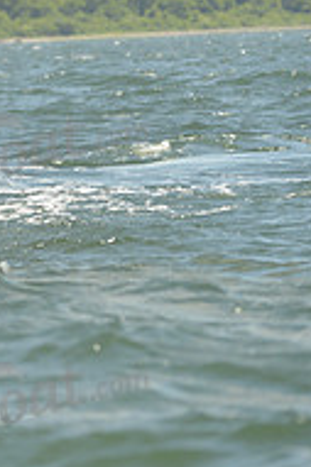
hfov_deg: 2.2
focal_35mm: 608
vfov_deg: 3.4
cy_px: 72
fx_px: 7892
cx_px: -321
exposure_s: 1/800
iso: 200
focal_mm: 200
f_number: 4.5
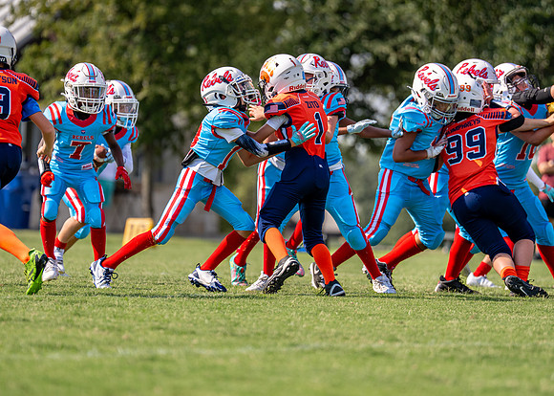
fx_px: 4974
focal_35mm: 316
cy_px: 173
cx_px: 244
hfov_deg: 6.4
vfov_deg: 4.6
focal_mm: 200
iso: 125
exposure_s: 1/2000
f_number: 2.8
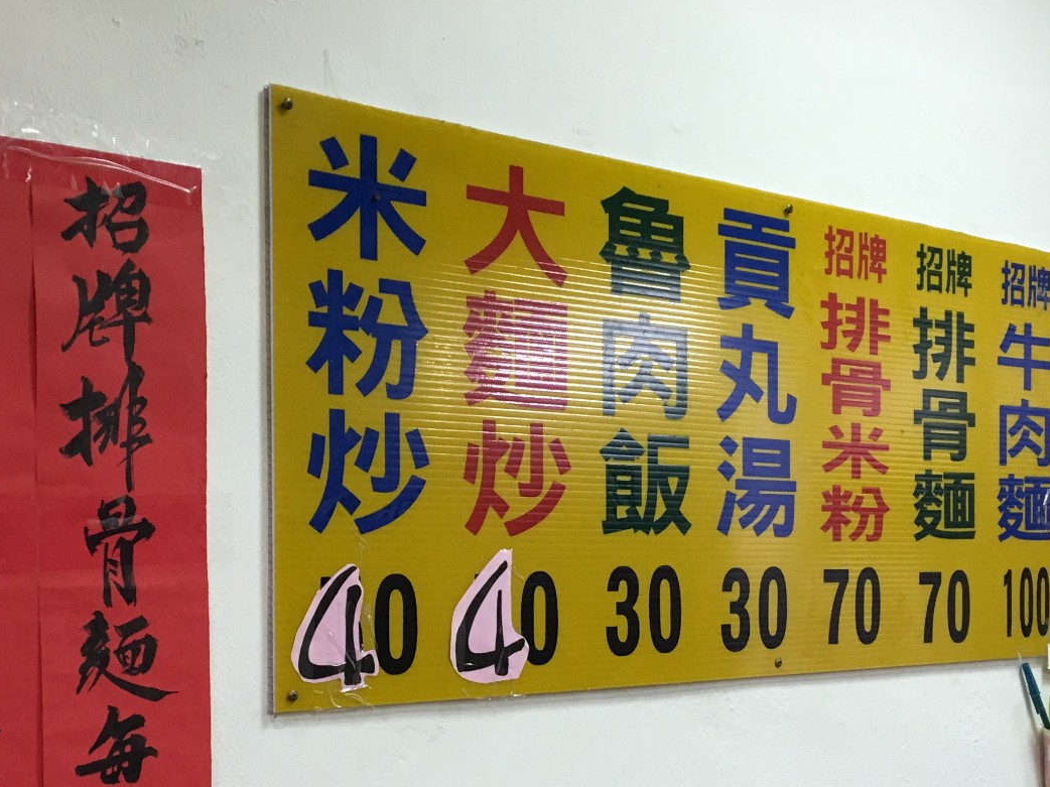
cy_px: 610
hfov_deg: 33.8
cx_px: 507
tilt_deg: -1.5
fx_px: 1729
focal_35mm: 57
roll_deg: +0.3
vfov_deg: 25.3
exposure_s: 1/30
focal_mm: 4.15
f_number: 2.2
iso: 80
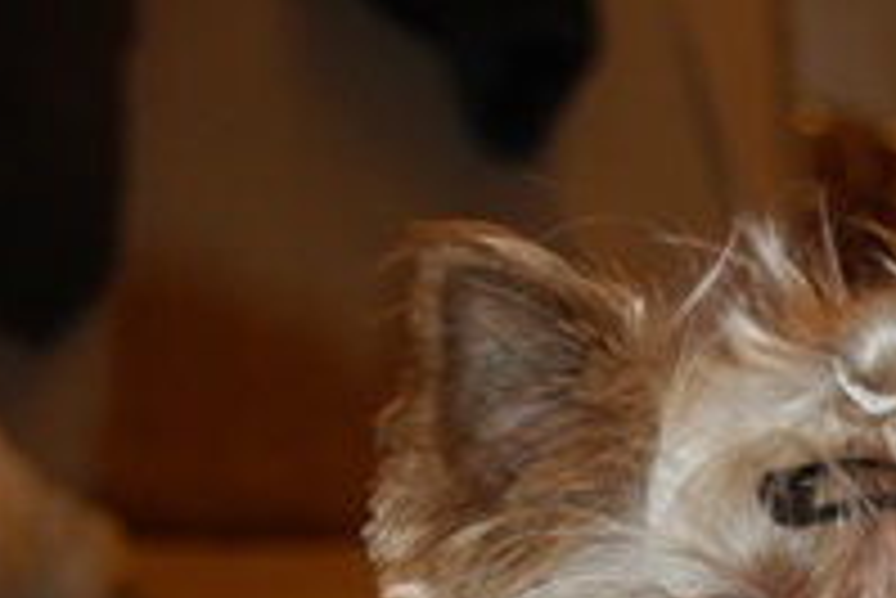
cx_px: 702
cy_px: 962
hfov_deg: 11.4
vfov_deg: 7.5
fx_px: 4483
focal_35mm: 180
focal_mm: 50
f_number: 5.6
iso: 400
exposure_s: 1/80
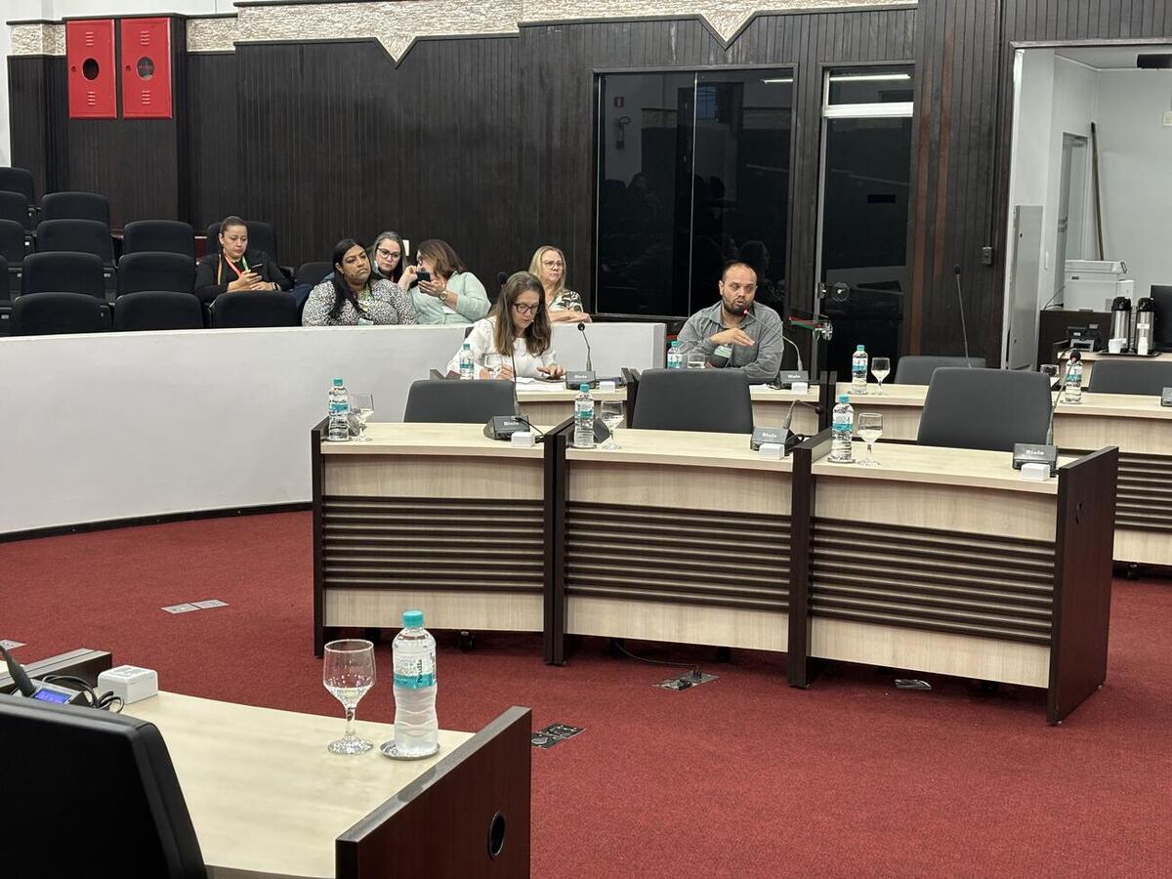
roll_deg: -0.6
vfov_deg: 28.0
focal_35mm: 52
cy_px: 440
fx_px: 1761
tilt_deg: -7.7
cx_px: 586
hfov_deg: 36.8
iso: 125
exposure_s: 1/40
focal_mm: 5.96
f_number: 1.6
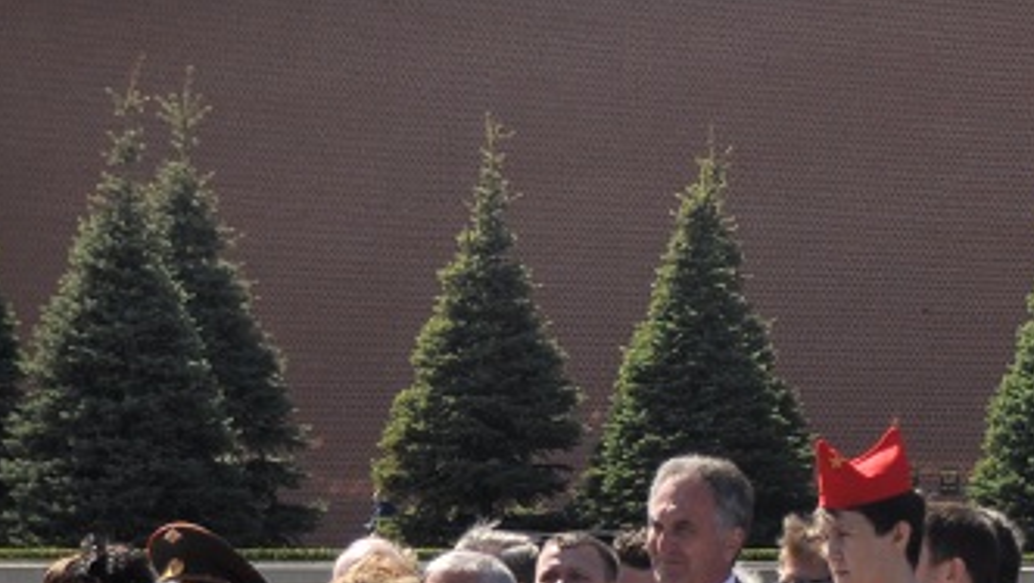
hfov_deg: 9.1
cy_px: 650
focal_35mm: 231
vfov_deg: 5.2
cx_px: 1434
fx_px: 6335
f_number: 4.2
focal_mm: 38
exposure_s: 1/1000
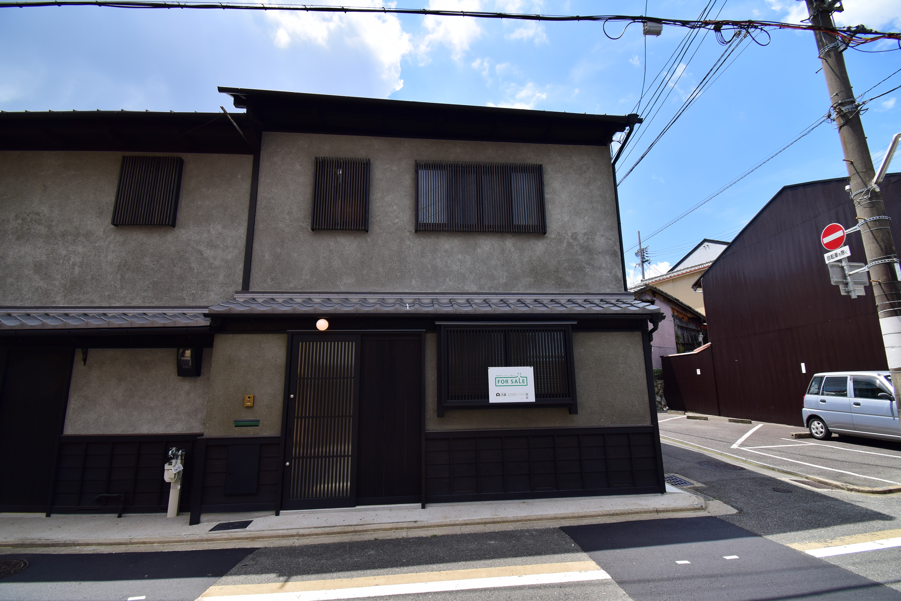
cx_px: 450
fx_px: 375
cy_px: 300
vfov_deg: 77.4
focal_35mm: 15
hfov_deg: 100.4
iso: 100
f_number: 6.7
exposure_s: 1/350
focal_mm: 10
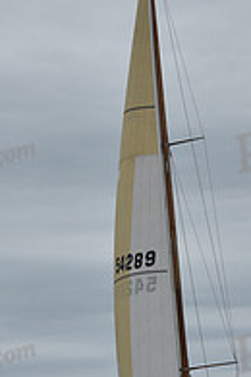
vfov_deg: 6.0
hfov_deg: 4.0
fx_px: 3608
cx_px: 136
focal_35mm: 345
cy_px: 251
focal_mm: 116
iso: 400
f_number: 8
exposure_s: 1/1000
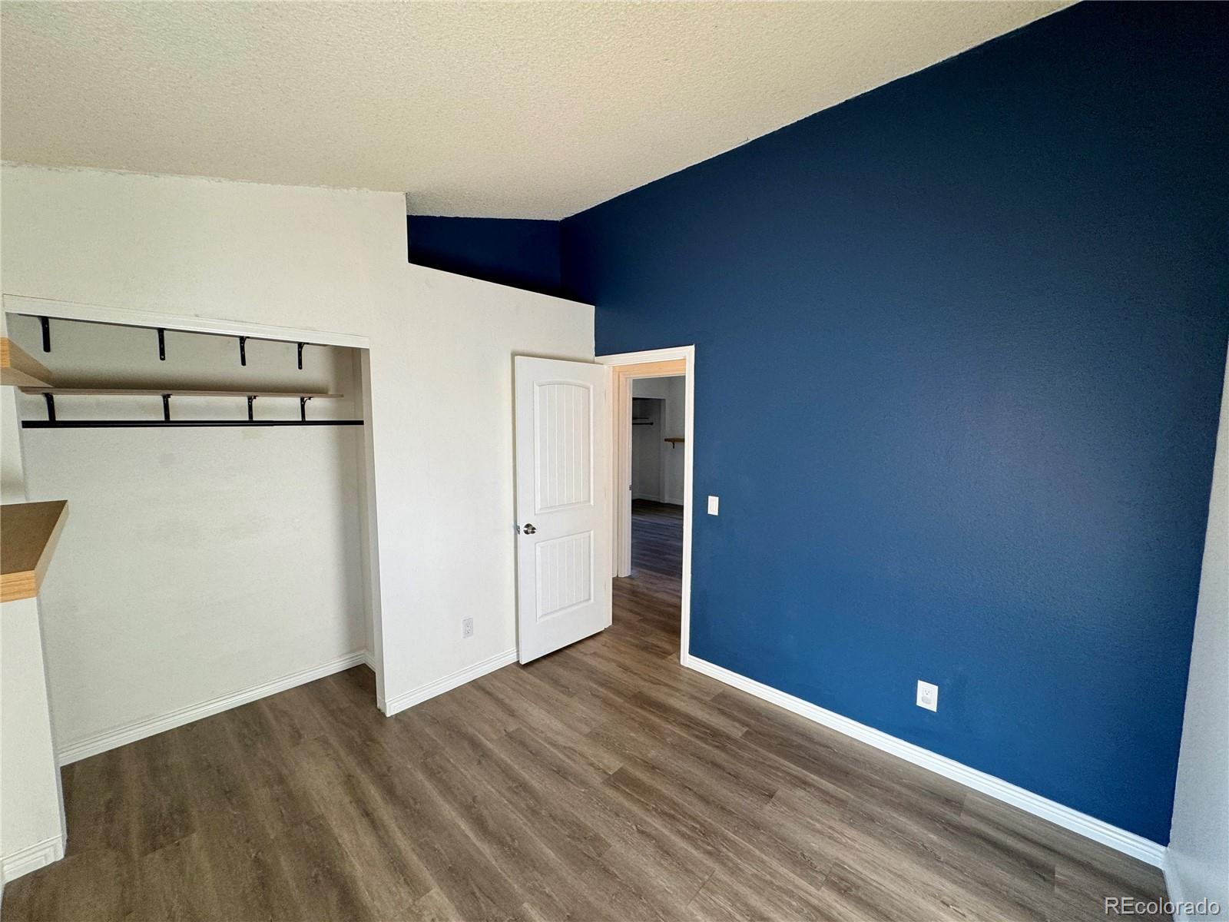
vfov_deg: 85.7
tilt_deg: -5.3
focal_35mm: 14
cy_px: 461
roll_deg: +0.5
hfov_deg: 102.1
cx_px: 614
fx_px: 497
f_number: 2.2
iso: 125
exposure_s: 1/99
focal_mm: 2.22
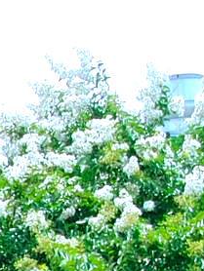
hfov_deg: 5.2
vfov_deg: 7.5
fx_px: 2001
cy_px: 474
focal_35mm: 255
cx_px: -618
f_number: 8
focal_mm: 24
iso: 200
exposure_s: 1/250
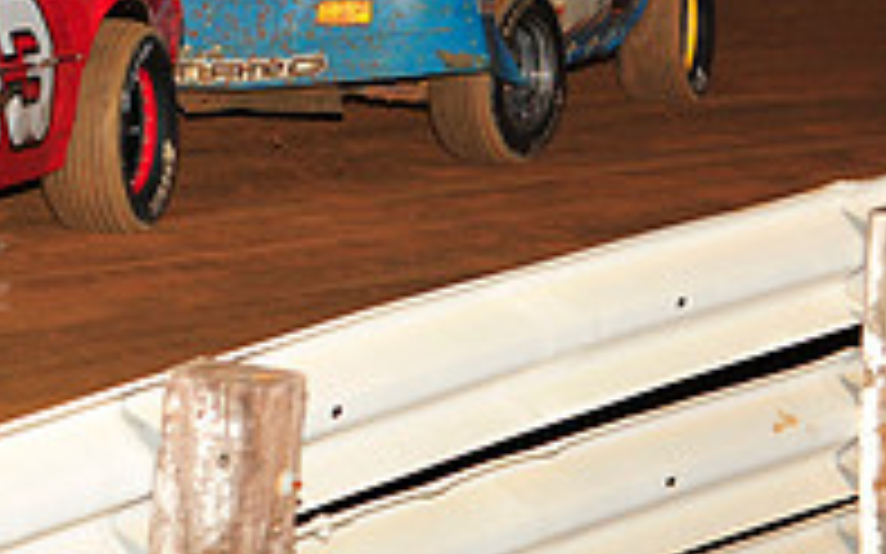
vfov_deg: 5.4
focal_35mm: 240
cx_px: -265
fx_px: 5793
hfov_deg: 8.6
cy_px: -126
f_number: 6.3
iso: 1000
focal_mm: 80
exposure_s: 1/320
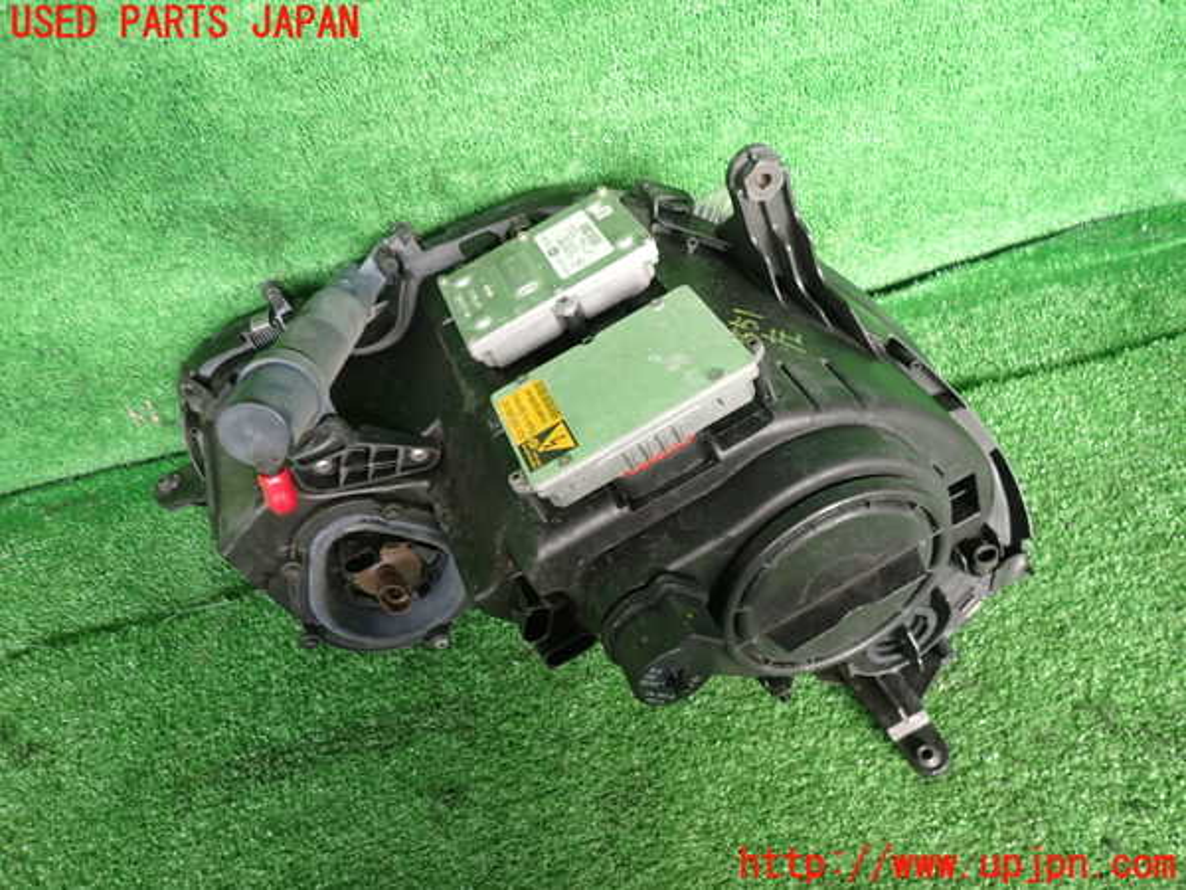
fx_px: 857
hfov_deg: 69.4
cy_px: 445
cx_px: 593
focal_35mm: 25
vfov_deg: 54.9
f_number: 2
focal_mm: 4.5
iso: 200
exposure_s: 1/40
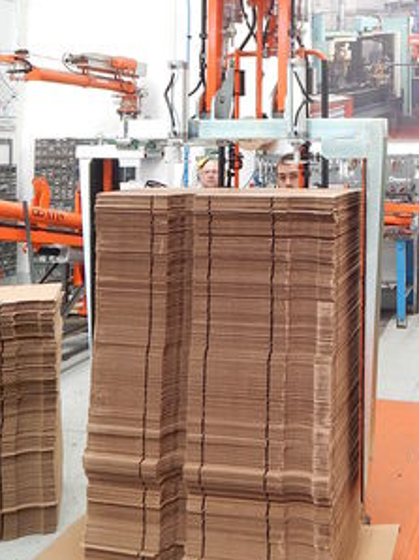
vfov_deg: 43.0
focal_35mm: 42
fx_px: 679
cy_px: 122
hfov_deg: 33.1
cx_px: 350
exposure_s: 1/40
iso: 125
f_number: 3.1
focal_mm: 4.5
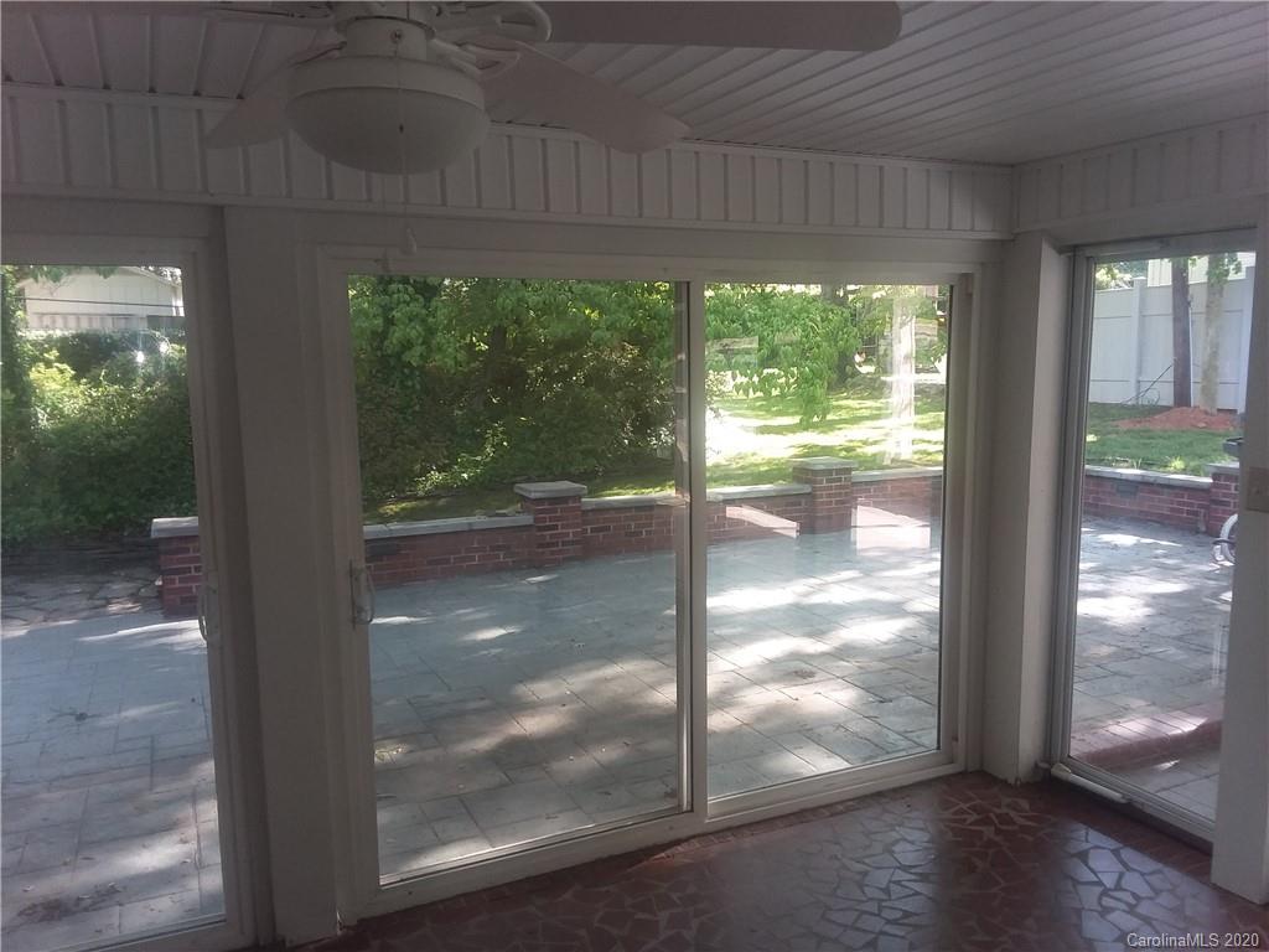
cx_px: 634
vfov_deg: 51.4
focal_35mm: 27
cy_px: 476
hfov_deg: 65.3
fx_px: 990
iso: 50
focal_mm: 2.91
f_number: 1.9
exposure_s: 1/60
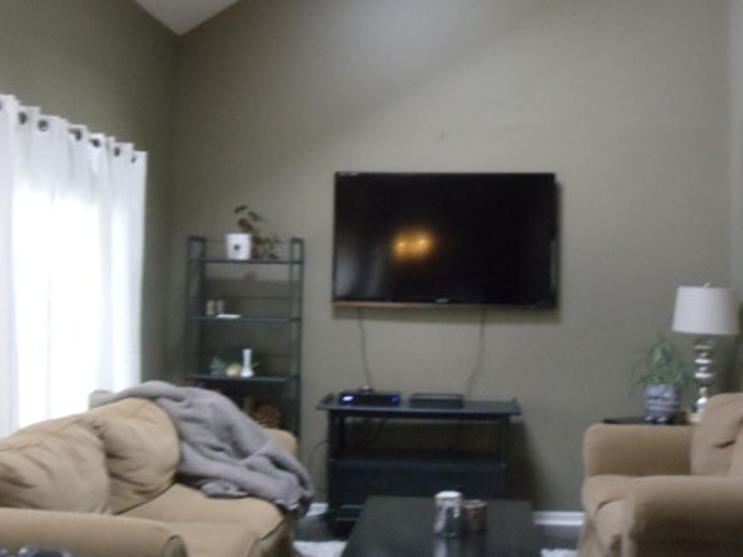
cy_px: 198
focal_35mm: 69
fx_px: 1481
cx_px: 342
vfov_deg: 21.3
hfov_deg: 28.2
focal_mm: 6
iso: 800
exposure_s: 1/40
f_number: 3.5
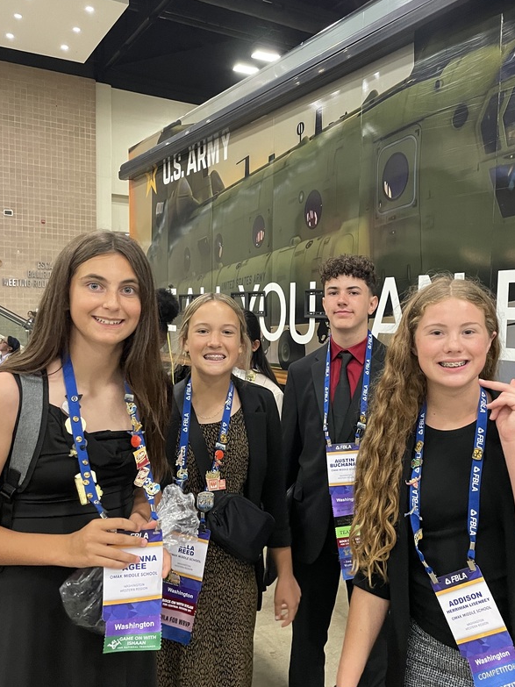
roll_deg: -0.8
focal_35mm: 34
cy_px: 373
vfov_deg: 53.9
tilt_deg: -4.0
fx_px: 675
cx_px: 303
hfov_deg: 41.6
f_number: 1.6
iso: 400
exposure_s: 1/40
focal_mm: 4.2
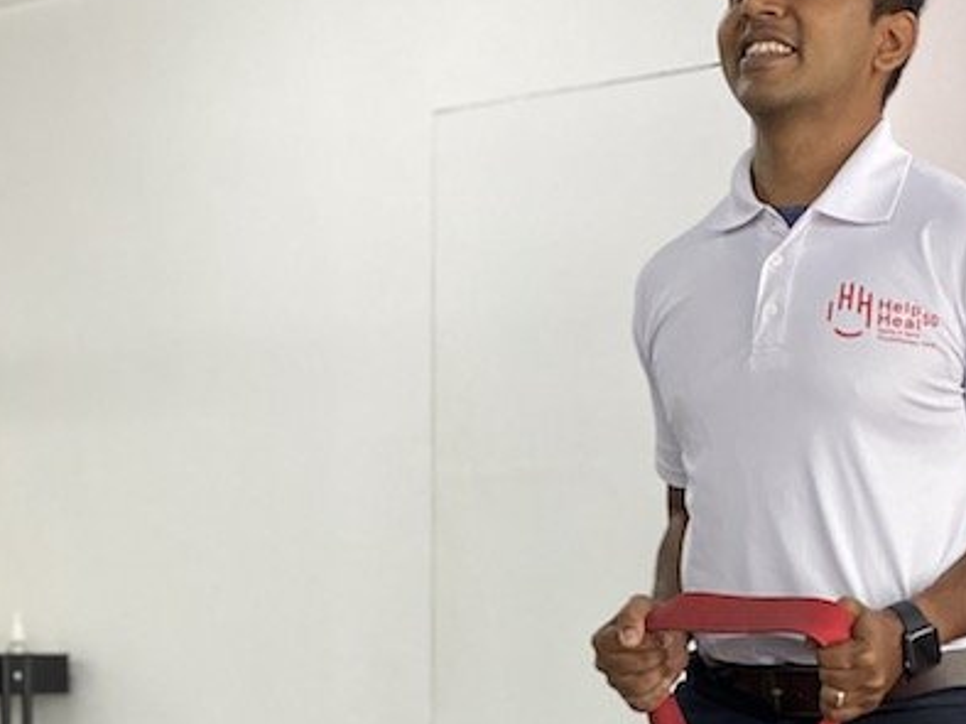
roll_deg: -0.9
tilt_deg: -3.4
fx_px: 1841
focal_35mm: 66
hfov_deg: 28.4
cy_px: 763
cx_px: 843
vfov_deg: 21.3
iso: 160
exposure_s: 1/50
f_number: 1.8
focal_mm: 4.25
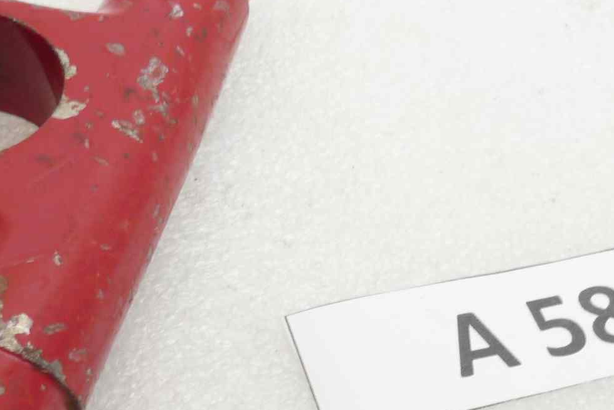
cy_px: 324
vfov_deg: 19.8
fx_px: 1160
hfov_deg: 29.6
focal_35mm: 68
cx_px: 300
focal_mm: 4.1
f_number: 3.3
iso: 80
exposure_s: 1/25
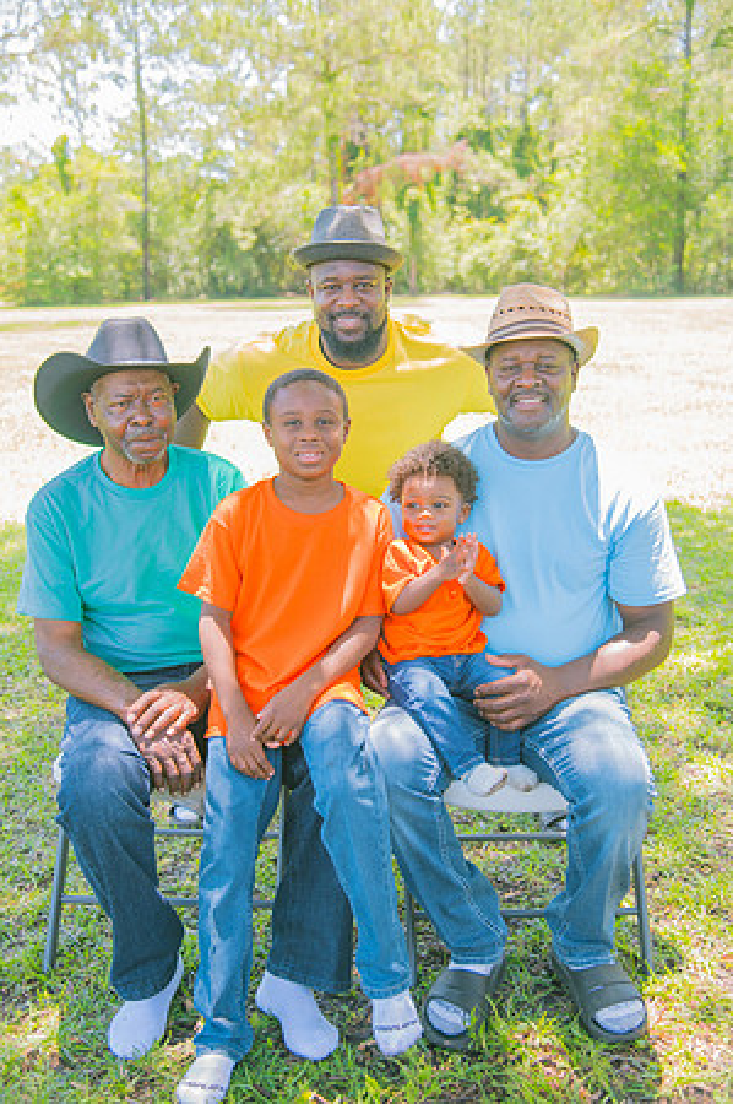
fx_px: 1224
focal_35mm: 40
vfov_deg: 48.5
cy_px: 552
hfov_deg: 33.3
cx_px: 366
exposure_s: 1/125
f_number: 4
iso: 250
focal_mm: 40
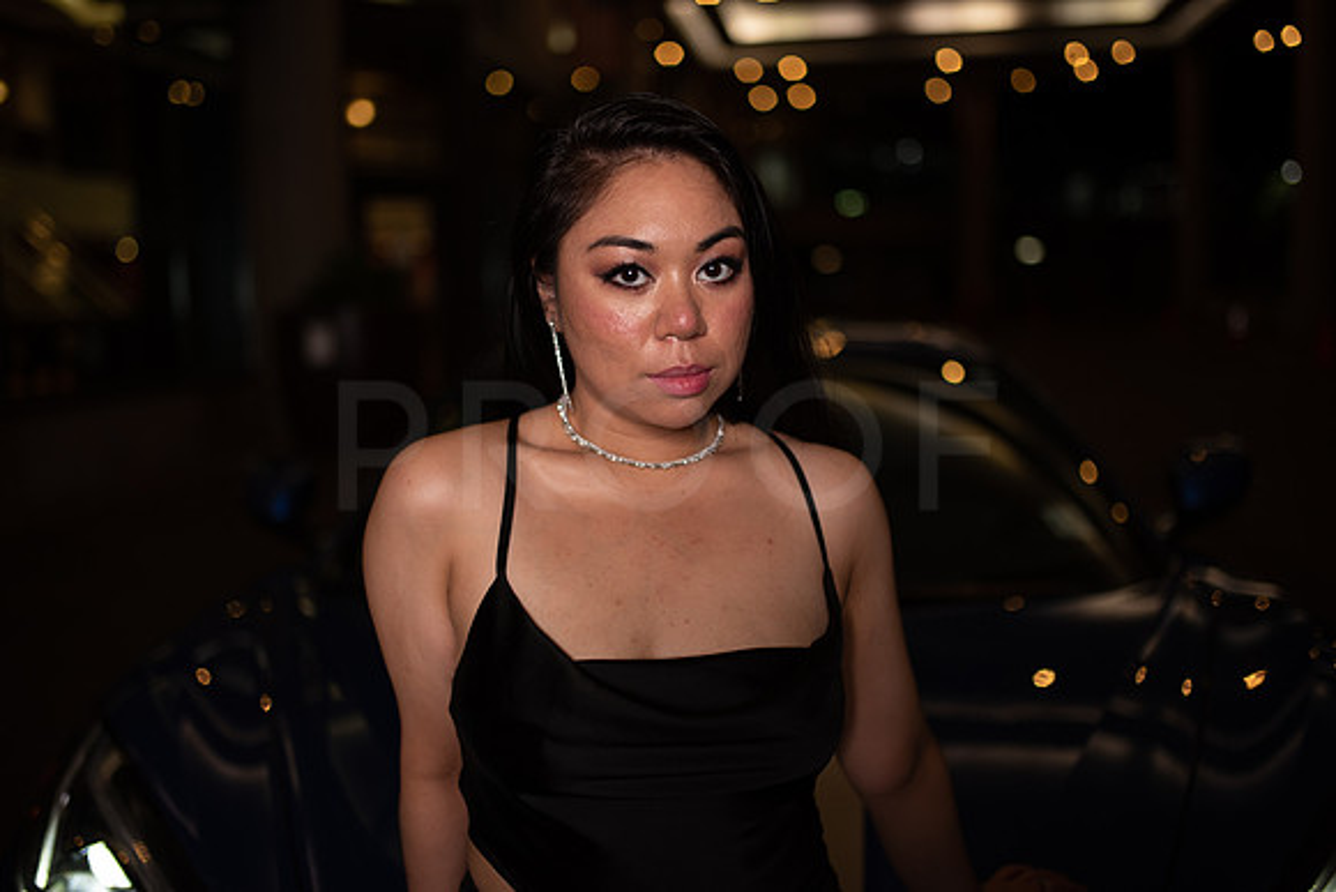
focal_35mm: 35
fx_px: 1299
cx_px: 668
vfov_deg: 37.9
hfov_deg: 54.4
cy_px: 446
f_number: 1.4
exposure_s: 1/640
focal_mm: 35
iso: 500
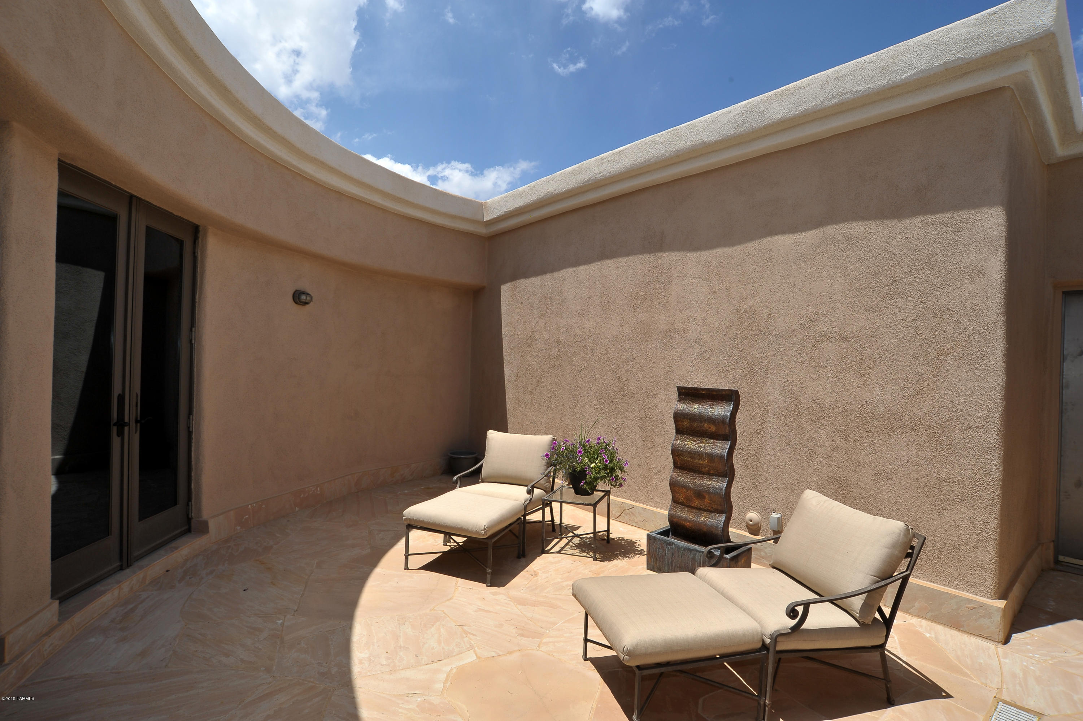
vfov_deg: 67.3
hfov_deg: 90.0
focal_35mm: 18
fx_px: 541
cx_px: 542
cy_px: 360
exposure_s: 1/320
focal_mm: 18
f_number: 14
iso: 250
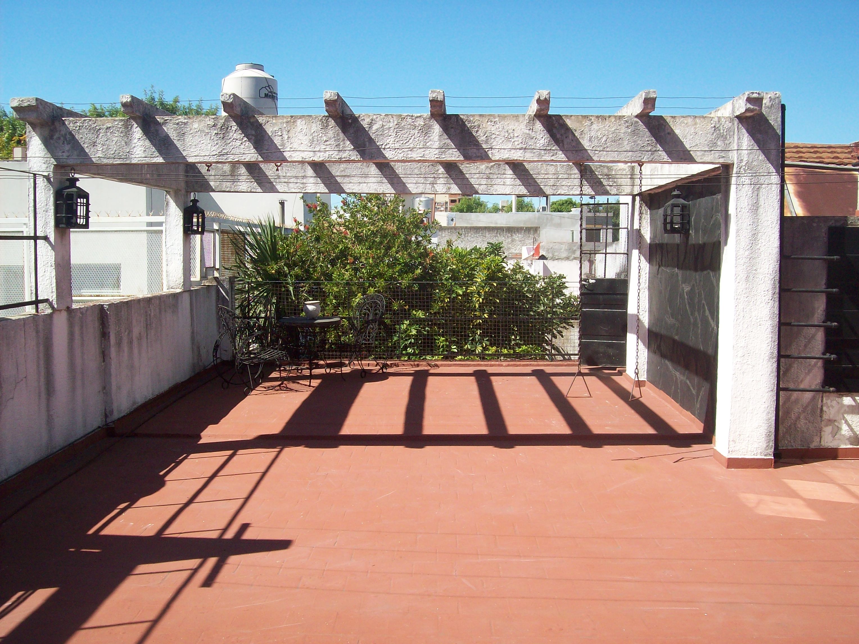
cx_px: 430
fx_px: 893
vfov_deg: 39.7
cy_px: 322
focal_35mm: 36
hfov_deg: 51.4
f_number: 4.8
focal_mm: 6
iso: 80
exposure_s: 1/407
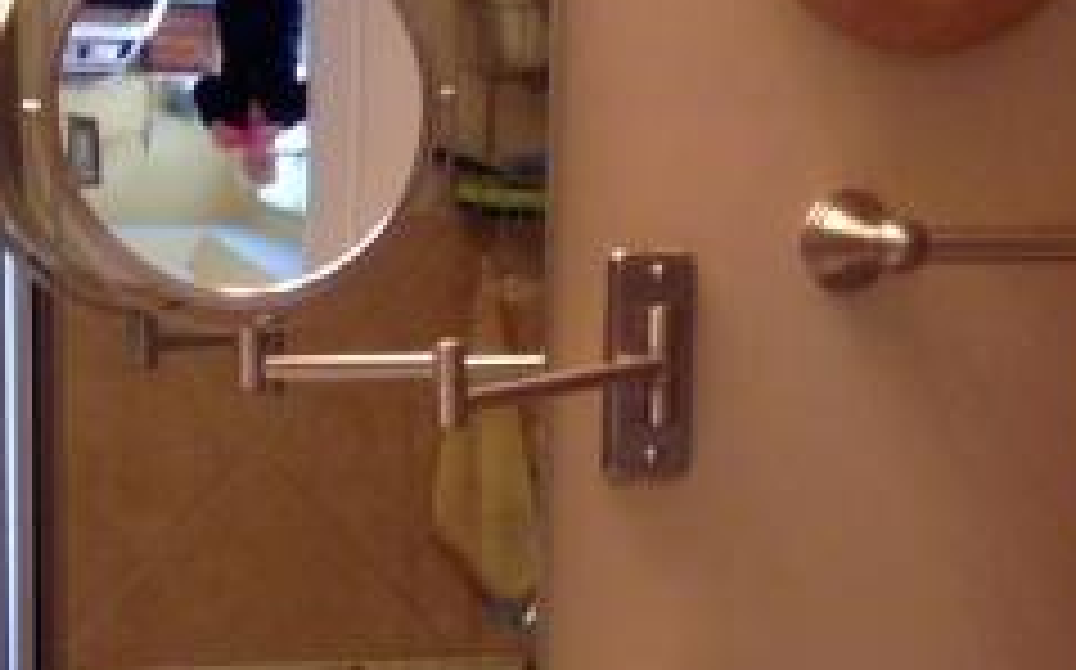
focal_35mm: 150
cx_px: 410
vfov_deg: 8.6
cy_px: 816
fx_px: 4396
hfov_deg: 13.9
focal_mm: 4.12
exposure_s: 1/20
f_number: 2.4
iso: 64
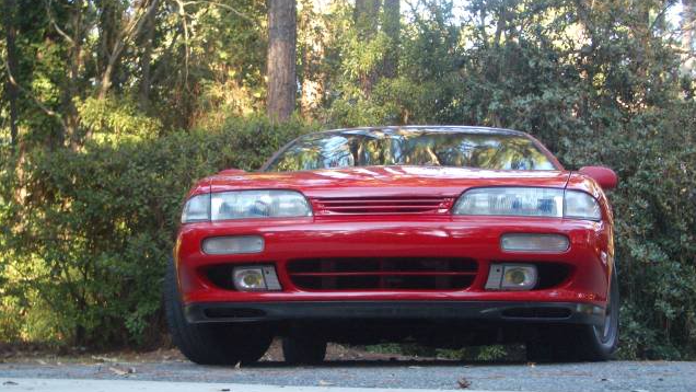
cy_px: 240
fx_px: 1255
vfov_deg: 17.7
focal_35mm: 68
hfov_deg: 31.0
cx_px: 348
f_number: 3.5
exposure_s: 1/60
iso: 100
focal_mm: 10.2
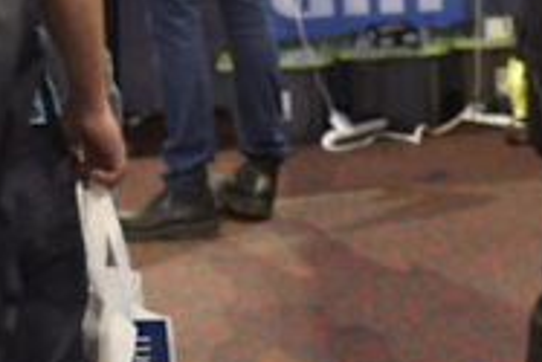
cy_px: -41
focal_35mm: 192
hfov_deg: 10.5
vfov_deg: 7.1
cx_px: 725
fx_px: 2893
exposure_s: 1/60
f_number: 2
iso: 800
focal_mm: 35
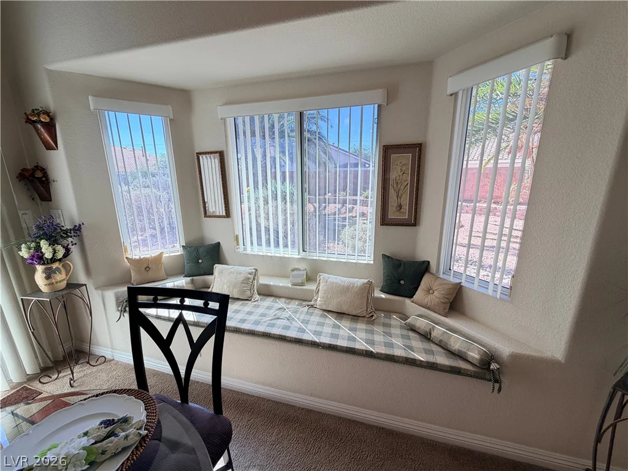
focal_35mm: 14
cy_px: 236
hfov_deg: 102.1
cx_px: 314
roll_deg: +1.6
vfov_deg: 85.7
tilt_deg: -14.1
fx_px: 254
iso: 50
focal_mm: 2.22
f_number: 2.2
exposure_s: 1/156
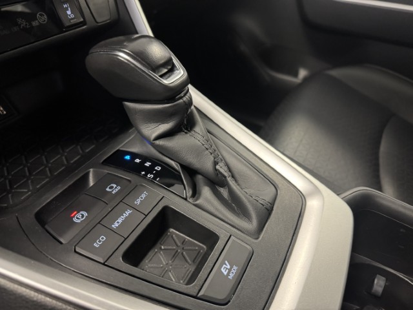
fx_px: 286
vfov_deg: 56.8
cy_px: 155
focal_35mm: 24
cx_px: 206
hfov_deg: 71.6
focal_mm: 6.76
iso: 640
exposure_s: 1/33
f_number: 1.78
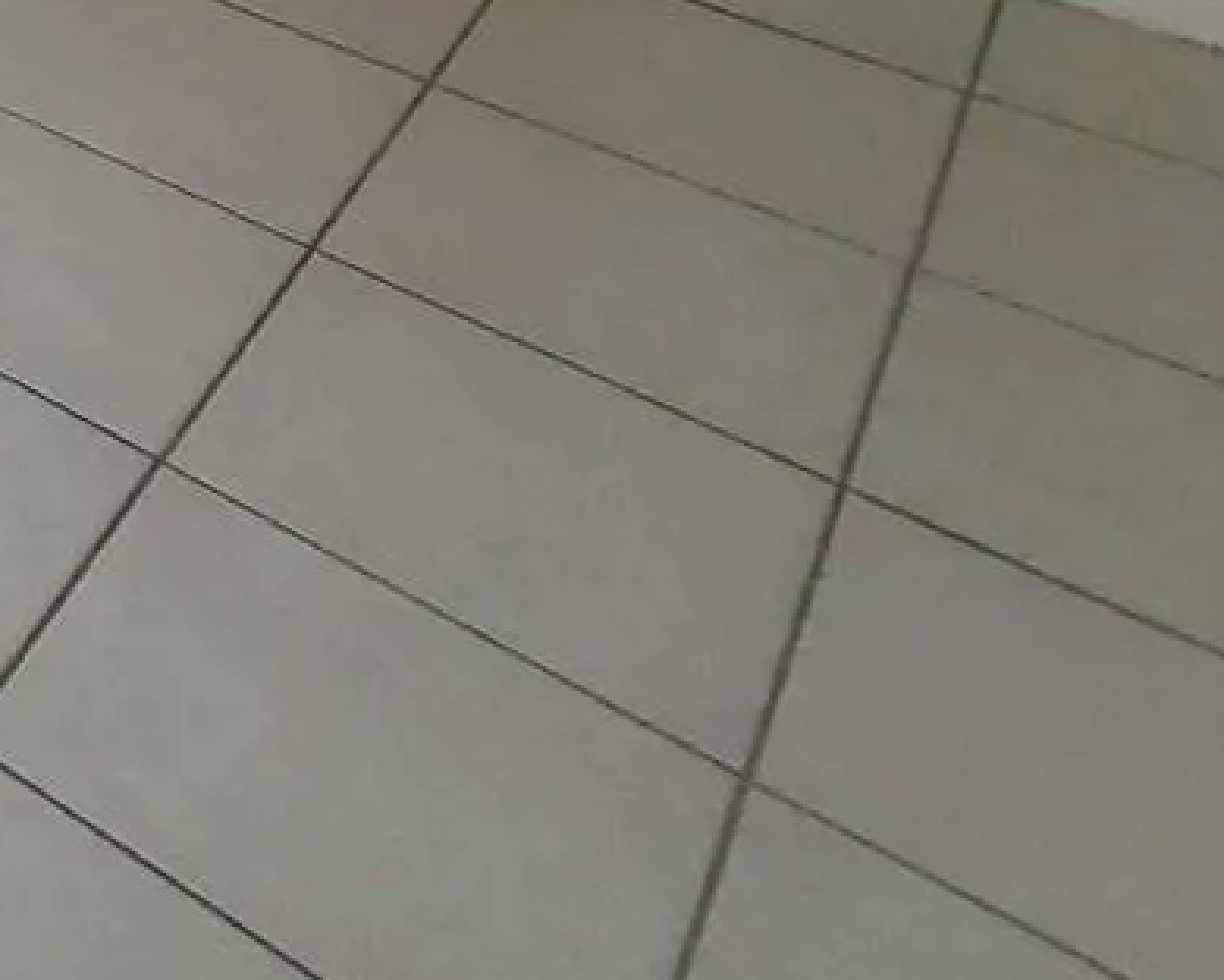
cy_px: -606
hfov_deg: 20.8
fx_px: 1884
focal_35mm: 52
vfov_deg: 22.3
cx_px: -1089
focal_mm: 2.2
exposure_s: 1/60
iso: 320
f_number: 2.2
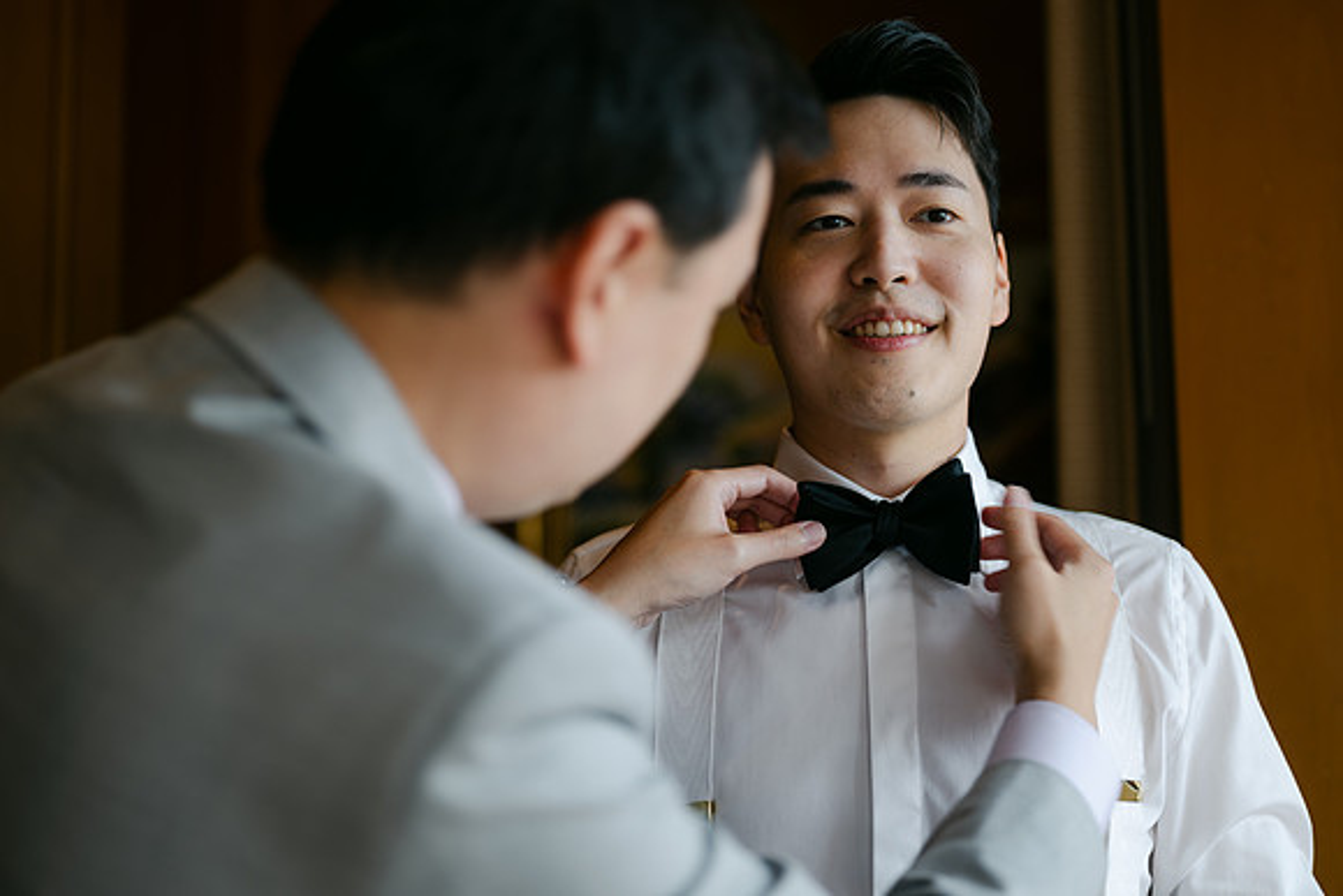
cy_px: 448
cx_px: 672
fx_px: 1866
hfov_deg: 39.6
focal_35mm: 50
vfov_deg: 27.0
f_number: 1.8
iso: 64
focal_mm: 50
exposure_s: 1/100
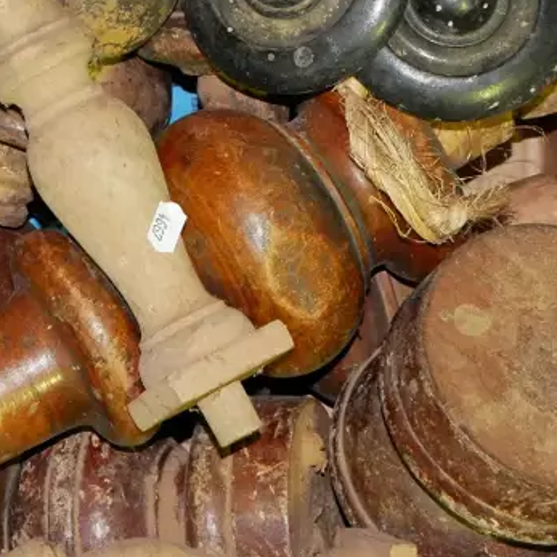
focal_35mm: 141
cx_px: -8
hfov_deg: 12.2
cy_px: 47
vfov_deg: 12.3
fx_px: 2567
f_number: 5.6
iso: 3200
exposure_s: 1/125
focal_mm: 27
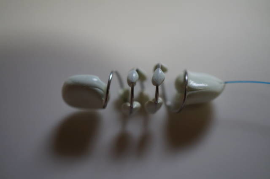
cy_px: 90
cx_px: 135
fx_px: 337
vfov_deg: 29.8
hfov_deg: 43.7
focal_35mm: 45
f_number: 4
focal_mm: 30
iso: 500
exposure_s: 1/60
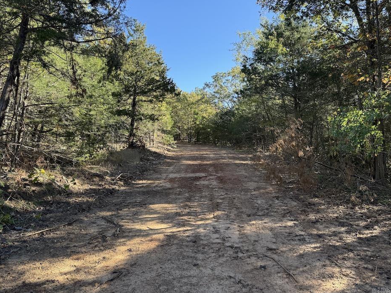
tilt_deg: +4.0
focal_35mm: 26
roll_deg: -0.2
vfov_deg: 53.0
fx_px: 294
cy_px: 137
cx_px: 203
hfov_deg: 67.3
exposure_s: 1/575
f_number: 1.78
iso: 100
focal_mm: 6.76
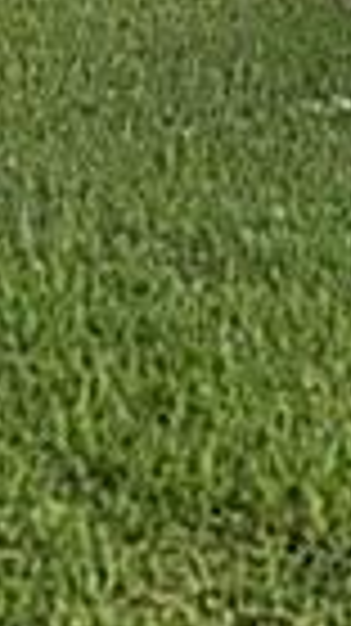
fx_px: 3813
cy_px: -14
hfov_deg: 5.2
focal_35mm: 230
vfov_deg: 9.3
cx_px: -396
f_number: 3.7
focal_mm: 8.1
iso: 80
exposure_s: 1/160
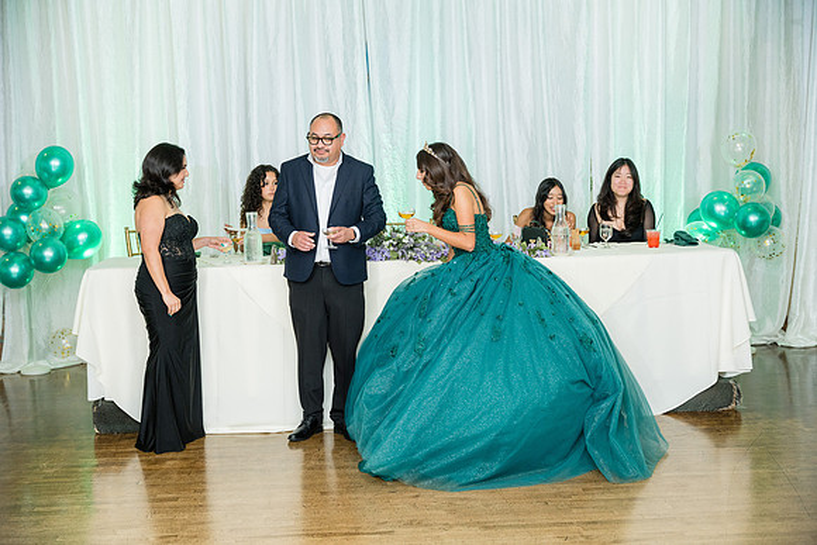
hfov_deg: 40.0
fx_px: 1124
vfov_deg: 27.3
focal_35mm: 50
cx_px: 408
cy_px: 272
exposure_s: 1/250
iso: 1600
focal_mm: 49.5
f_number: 2.8
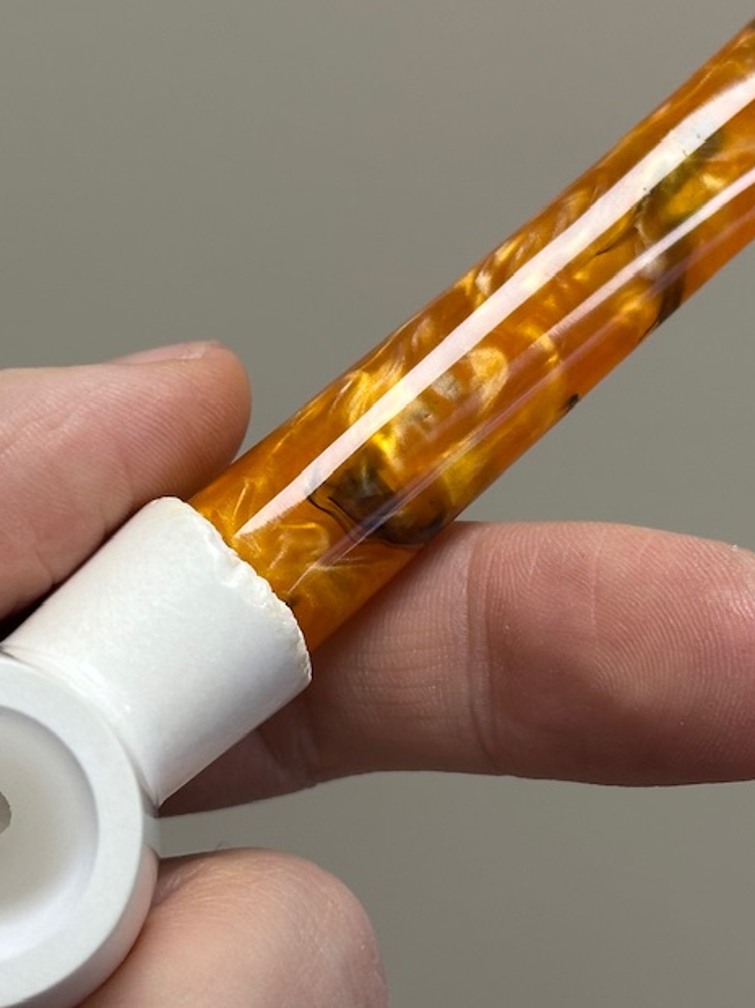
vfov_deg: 19.8
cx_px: 383
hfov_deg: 14.9
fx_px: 2882
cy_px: 466
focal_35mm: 99
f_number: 1.78
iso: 64
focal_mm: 6.86
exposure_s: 1/121
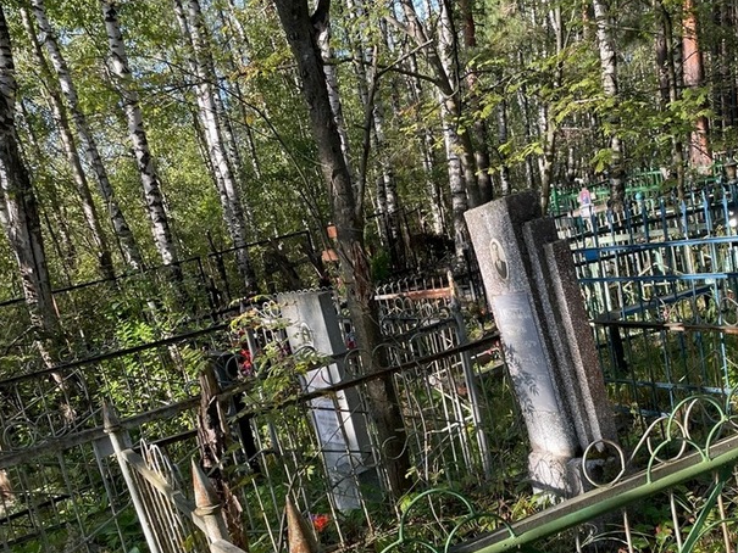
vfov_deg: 32.3
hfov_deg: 41.9
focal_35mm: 44
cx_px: 537
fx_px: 938
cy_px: 415
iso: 32
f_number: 1.6
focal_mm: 4.2
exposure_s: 1/196
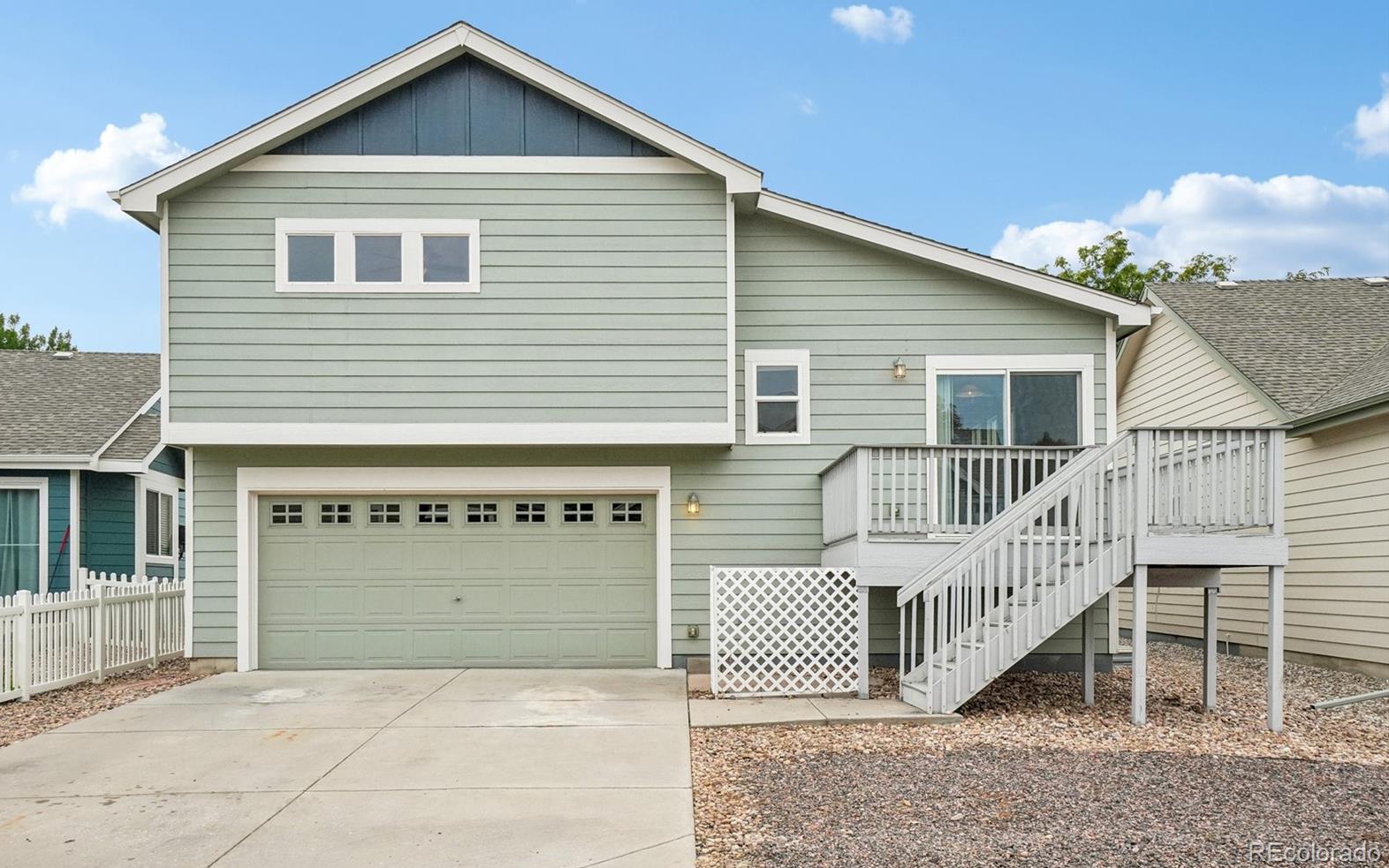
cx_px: 685
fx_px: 1060
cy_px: 400
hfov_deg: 66.5
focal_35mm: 28
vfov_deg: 44.5
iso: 400
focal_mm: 18
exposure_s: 1/1000
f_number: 8
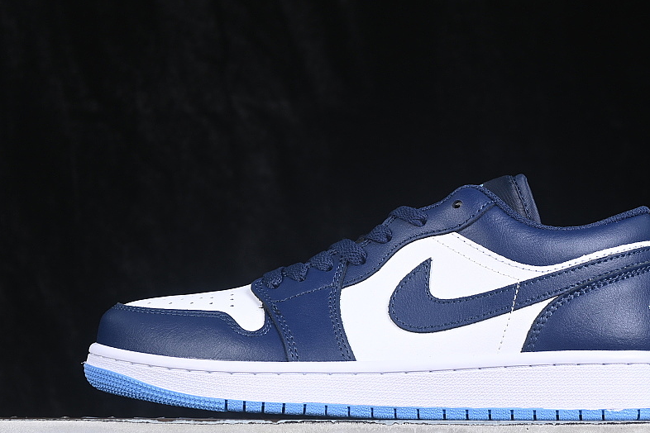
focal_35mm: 103
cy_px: 236
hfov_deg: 19.8
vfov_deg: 13.3
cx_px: 399
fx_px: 1860
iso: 160
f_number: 6.3
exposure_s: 1/60
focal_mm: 50
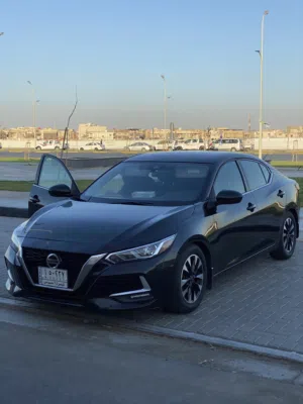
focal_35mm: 52
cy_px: 202
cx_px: 152
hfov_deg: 28.0
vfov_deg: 36.8
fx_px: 607
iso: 20
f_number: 2
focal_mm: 6
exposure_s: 1/1020
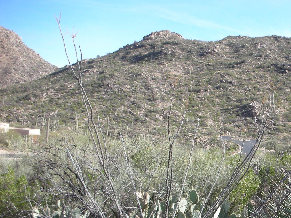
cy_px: 157
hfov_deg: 32.2
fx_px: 488
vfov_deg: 25.0
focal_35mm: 58
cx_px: 237
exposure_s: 1/310
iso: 50
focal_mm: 5.8
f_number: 3
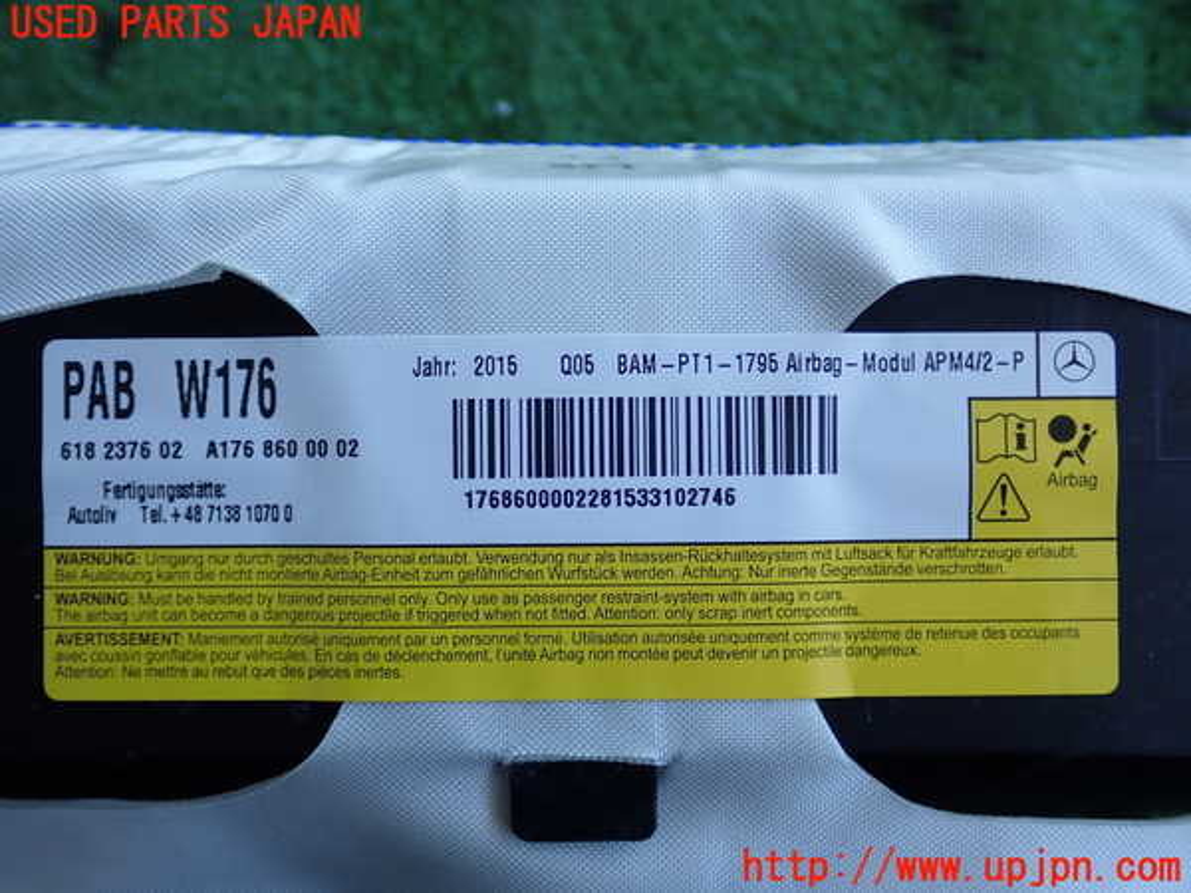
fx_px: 1307
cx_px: 596
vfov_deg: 37.7
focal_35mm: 38
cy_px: 446
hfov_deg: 49.0
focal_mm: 6.86
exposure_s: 1/80
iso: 160
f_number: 2.7
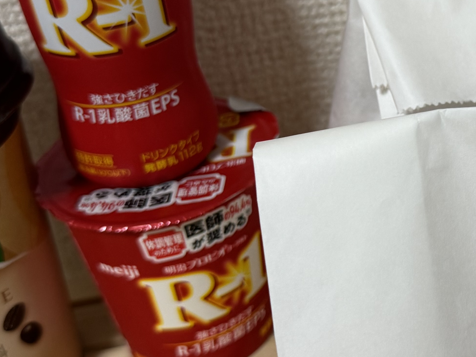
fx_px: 963
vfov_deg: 21.0
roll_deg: +6.7
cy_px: 144
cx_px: 423
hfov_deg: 26.9
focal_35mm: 70
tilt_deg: -32.5
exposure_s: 1/60
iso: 125
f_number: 1.78
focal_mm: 6.76
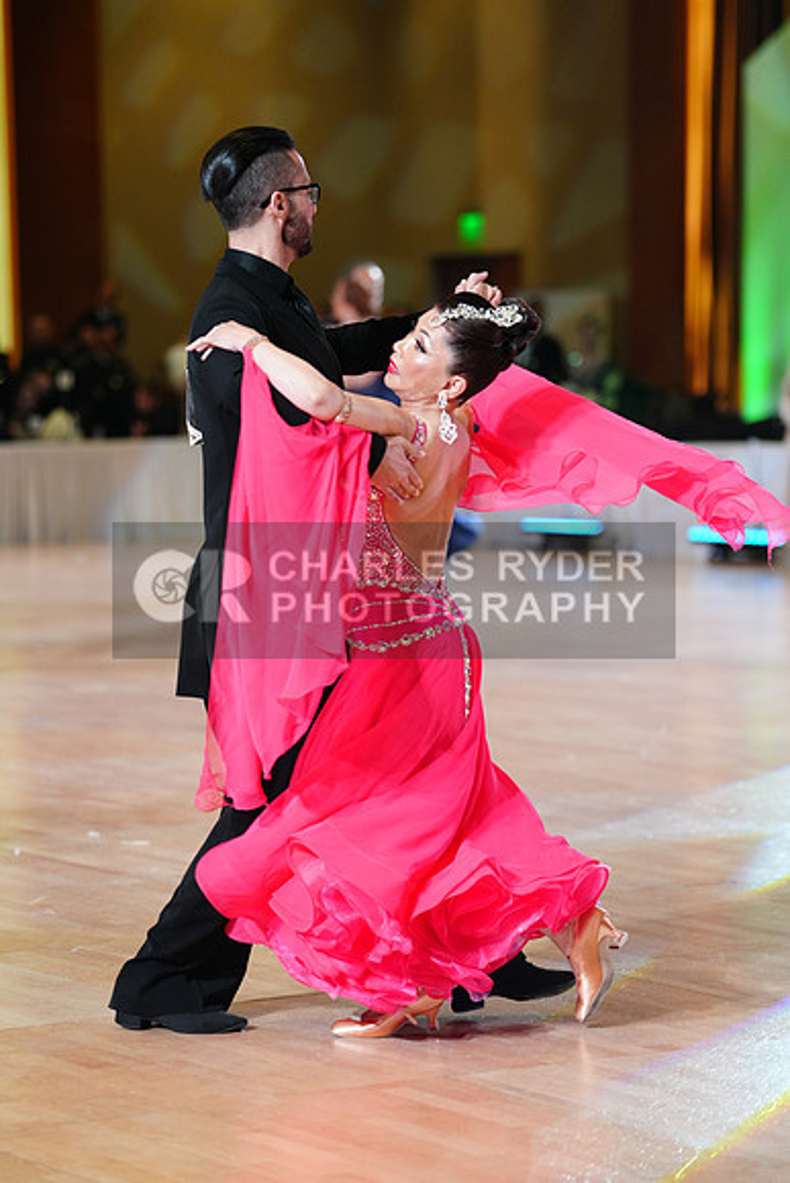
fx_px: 4112
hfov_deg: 11.0
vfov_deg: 16.4
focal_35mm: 125
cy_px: 592
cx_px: 395
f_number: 2.8
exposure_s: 1/400
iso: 2000
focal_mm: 125
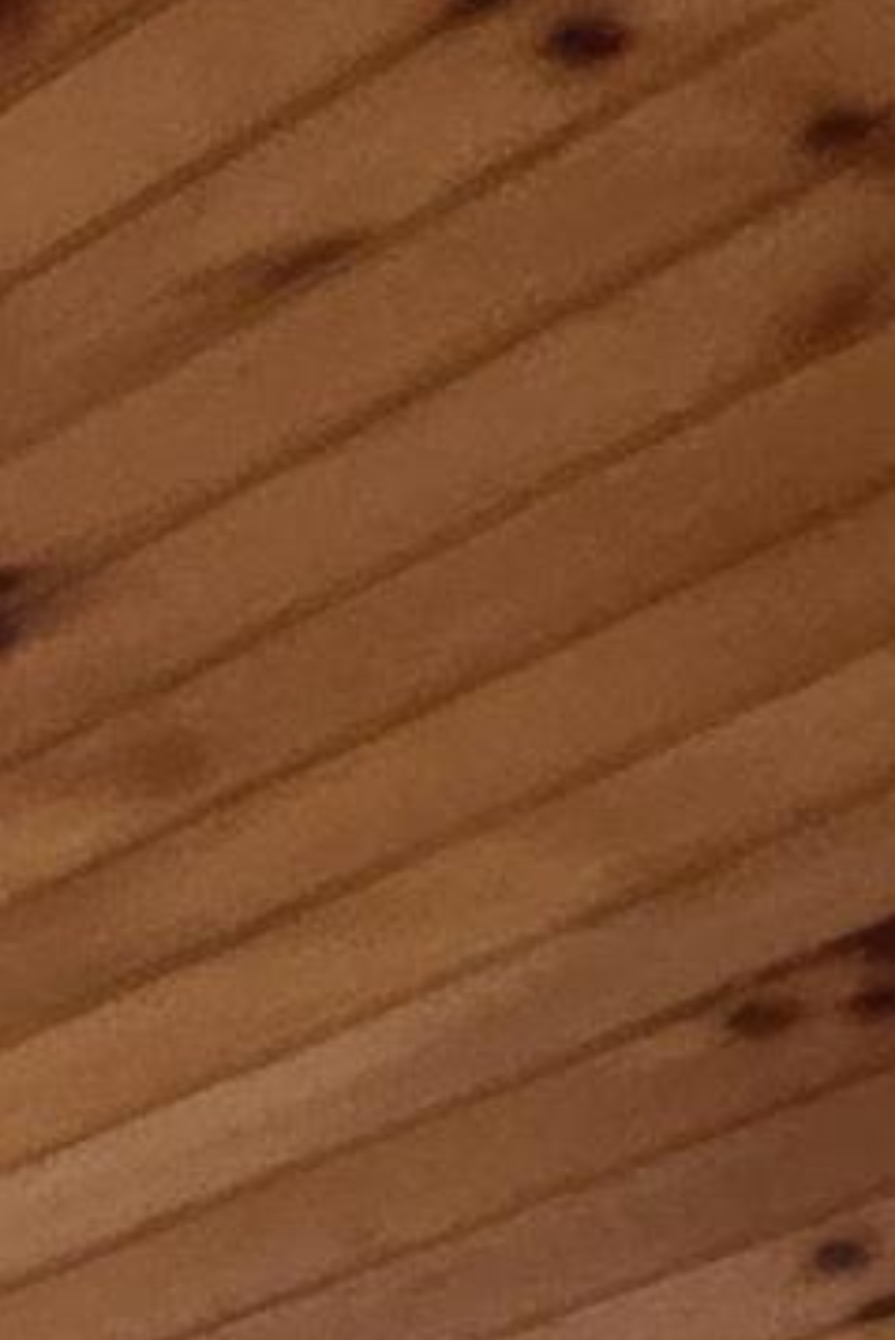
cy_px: 3324
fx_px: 4321
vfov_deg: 12.9
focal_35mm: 116
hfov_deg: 7.1
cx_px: -3119
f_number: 1.9
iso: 800
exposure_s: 1/60
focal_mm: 2.2
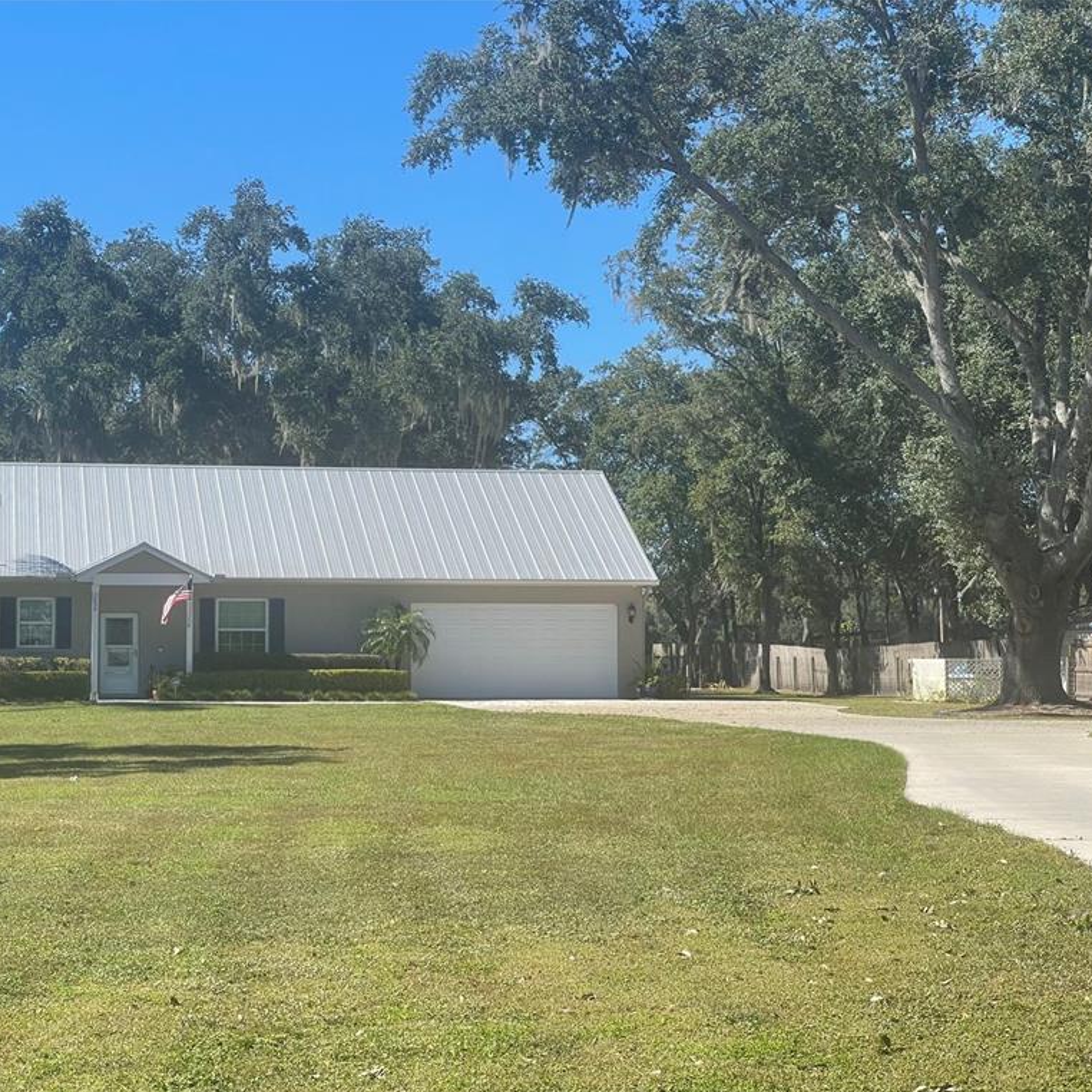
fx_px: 2712
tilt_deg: +3.5
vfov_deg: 22.8
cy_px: 549
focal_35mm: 76
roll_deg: +0.0
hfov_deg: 22.7
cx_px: 470
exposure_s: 1/927
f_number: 2.2
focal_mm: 7.5
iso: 20
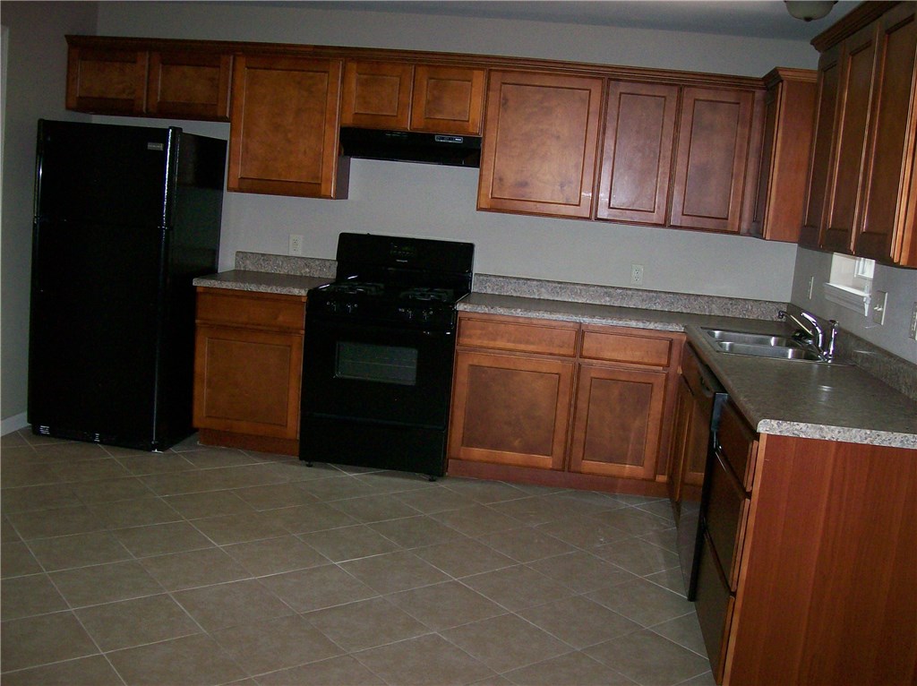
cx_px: 458
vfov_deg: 39.6
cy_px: 343
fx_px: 953
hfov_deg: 51.4
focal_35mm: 36
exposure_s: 1/64
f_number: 2.7
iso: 140
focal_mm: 6
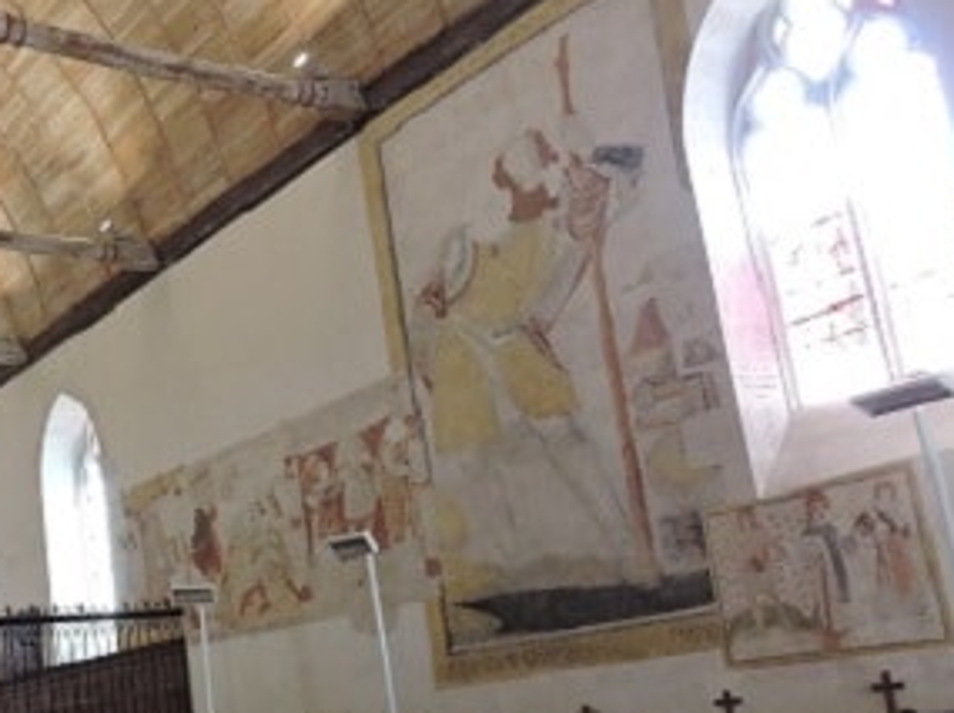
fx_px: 1184
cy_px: 492
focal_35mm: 43
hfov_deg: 41.6
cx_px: 164
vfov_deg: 33.1
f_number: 3.3
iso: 400
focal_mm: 4.3
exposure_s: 1/20
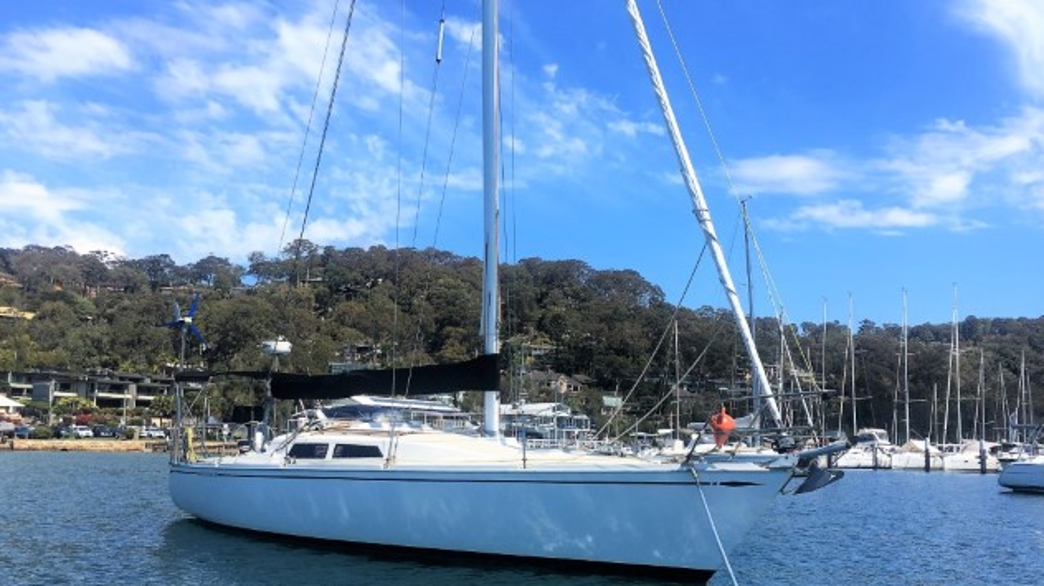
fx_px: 886
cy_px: 291
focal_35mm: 32
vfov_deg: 36.6
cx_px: 525
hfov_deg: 61.0
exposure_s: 1/1451
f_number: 2.2
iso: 25
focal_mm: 4.15
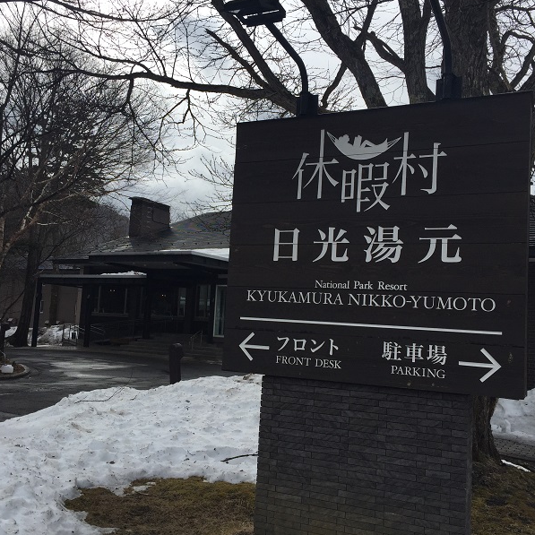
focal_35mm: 35
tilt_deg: +5.4
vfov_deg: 47.2
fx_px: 612
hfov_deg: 47.2
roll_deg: -1.0
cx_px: 256
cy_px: 268
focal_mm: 4.15
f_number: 2.2
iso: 32
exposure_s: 1/2083
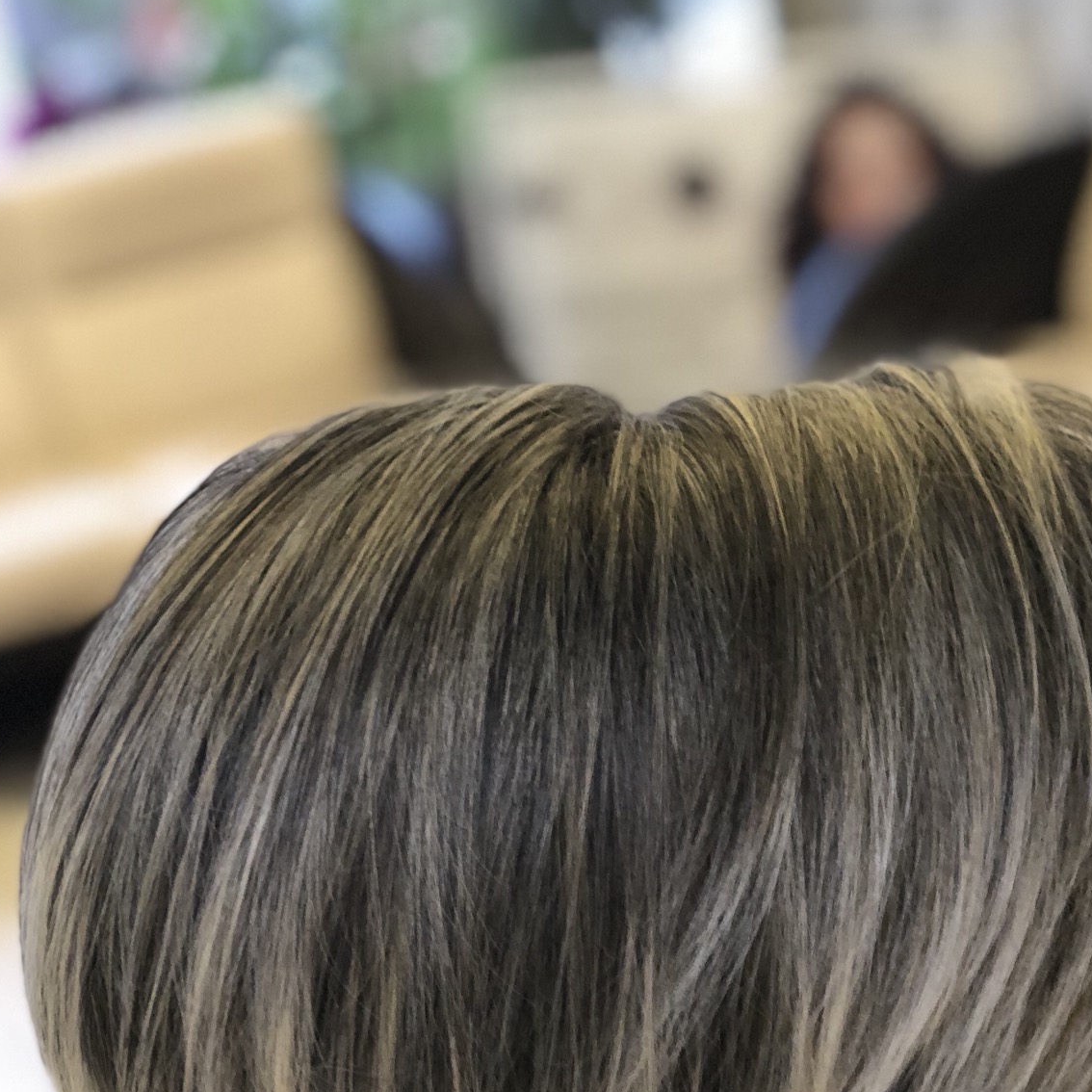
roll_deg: +10.6
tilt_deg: -22.6
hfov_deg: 20.8
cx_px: 694
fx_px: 2962
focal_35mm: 83
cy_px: 977
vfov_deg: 20.5
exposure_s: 1/33
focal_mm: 6
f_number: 2.4
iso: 100
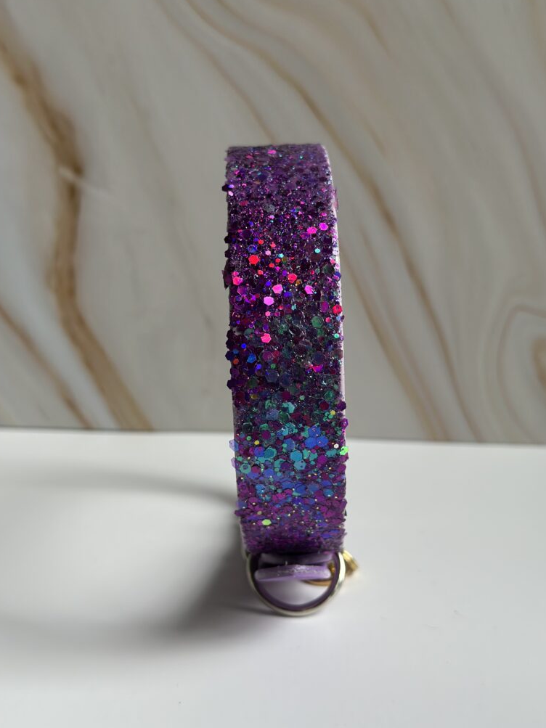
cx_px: 271
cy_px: 363
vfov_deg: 38.9
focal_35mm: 49
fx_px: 1031
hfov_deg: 29.7
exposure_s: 1/286
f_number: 1.78
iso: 80
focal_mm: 6.86
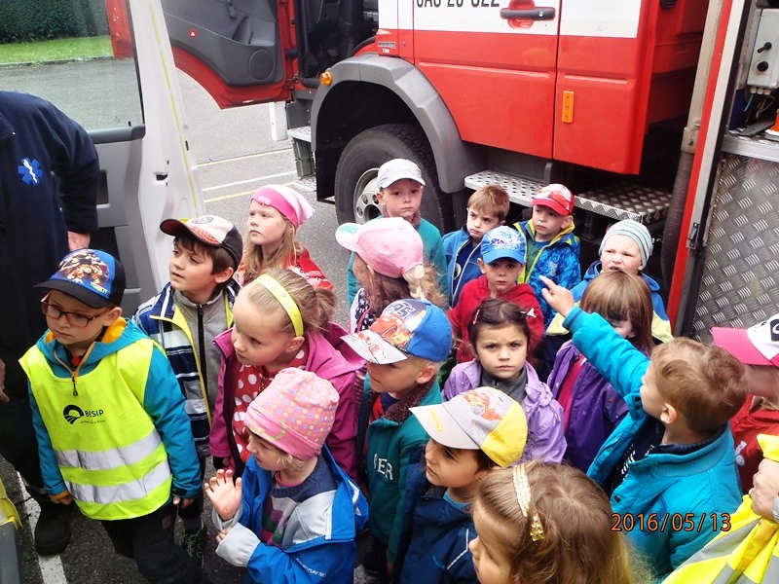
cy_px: 292
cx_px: 390
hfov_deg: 63.4
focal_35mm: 28
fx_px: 630
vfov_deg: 49.7
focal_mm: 5
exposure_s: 1/100
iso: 80
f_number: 4.5
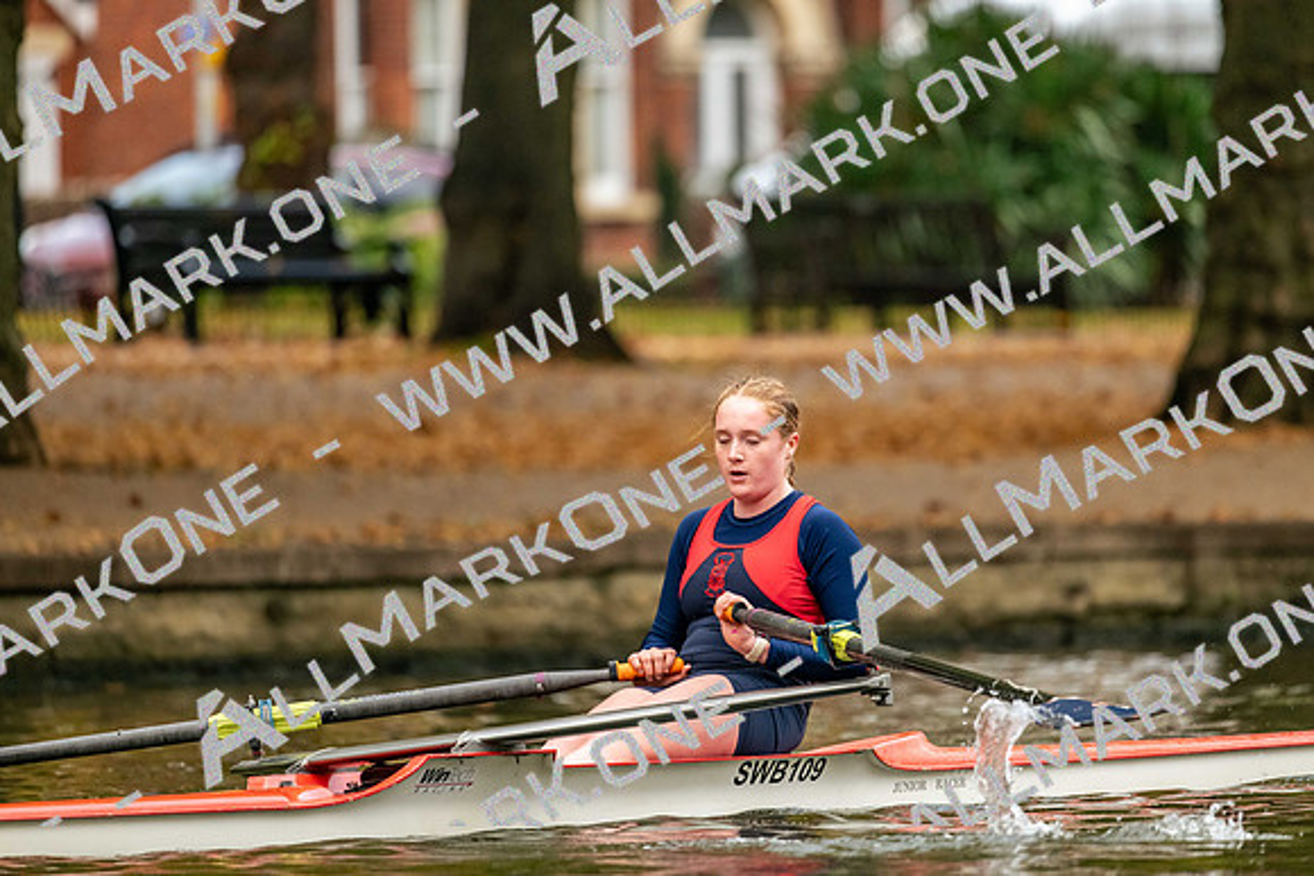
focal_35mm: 400
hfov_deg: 5.2
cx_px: 657
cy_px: 438
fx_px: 14603
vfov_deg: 3.4
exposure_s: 1/2500
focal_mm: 400
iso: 3600
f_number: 4.5
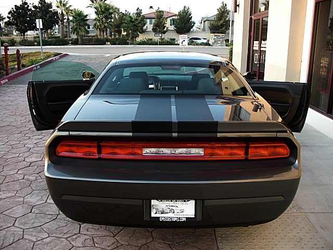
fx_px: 346
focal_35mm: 36
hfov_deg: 51.4
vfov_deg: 39.7
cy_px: 125
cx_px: 166
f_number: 2.8
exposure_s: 1/80
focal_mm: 6.3
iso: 50
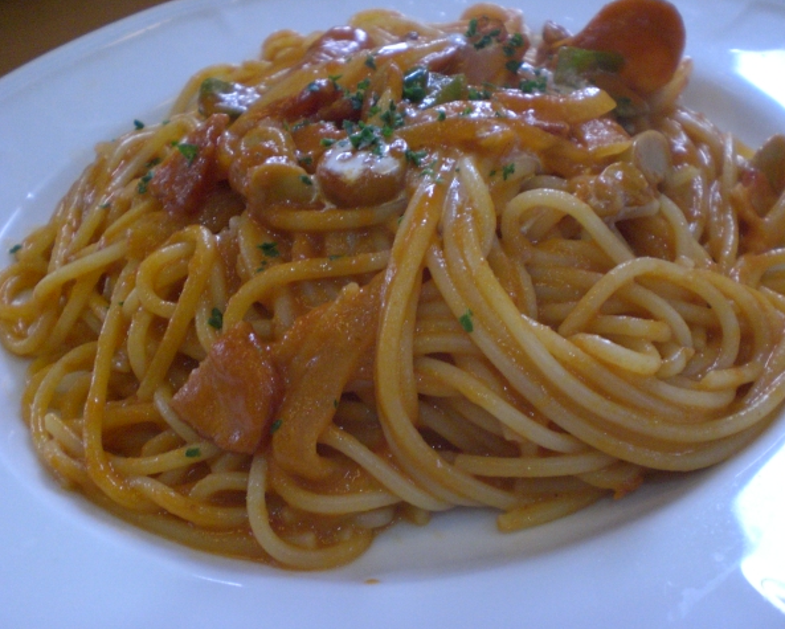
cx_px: 405
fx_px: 930
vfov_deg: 37.4
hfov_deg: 45.8
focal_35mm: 40
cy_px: 314
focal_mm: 6.3
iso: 400
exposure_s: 1/80
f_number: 3.1
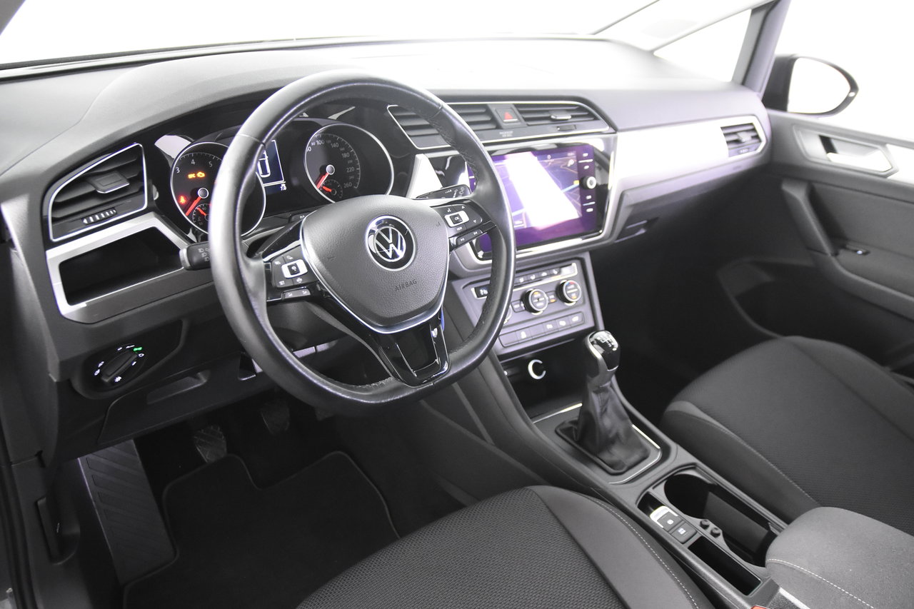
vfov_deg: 43.6
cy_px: 304
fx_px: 762
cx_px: 457
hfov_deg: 61.9
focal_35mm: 30
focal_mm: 20
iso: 3600
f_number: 2.8
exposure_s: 1/30
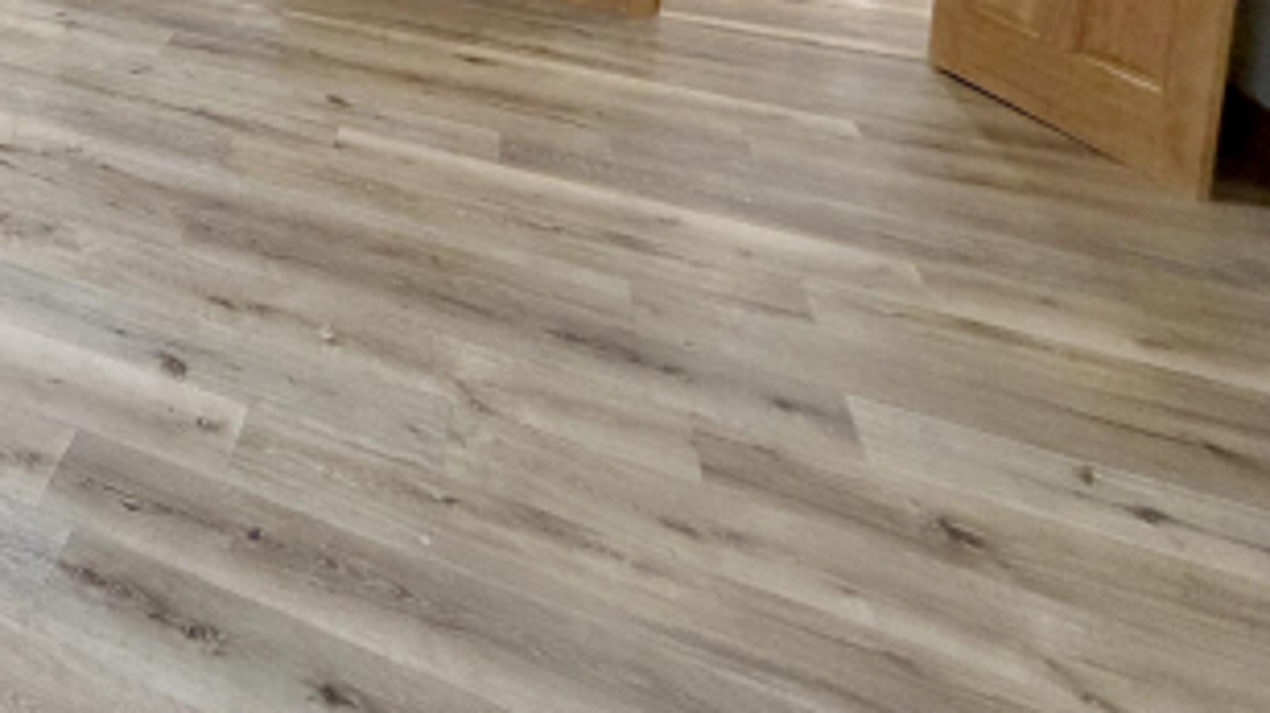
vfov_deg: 27.0
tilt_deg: -6.6
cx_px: 23
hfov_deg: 49.5
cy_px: -313
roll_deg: -0.7
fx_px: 1111
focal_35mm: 33
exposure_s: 1/60
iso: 200
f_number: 2.2
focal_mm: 2.22
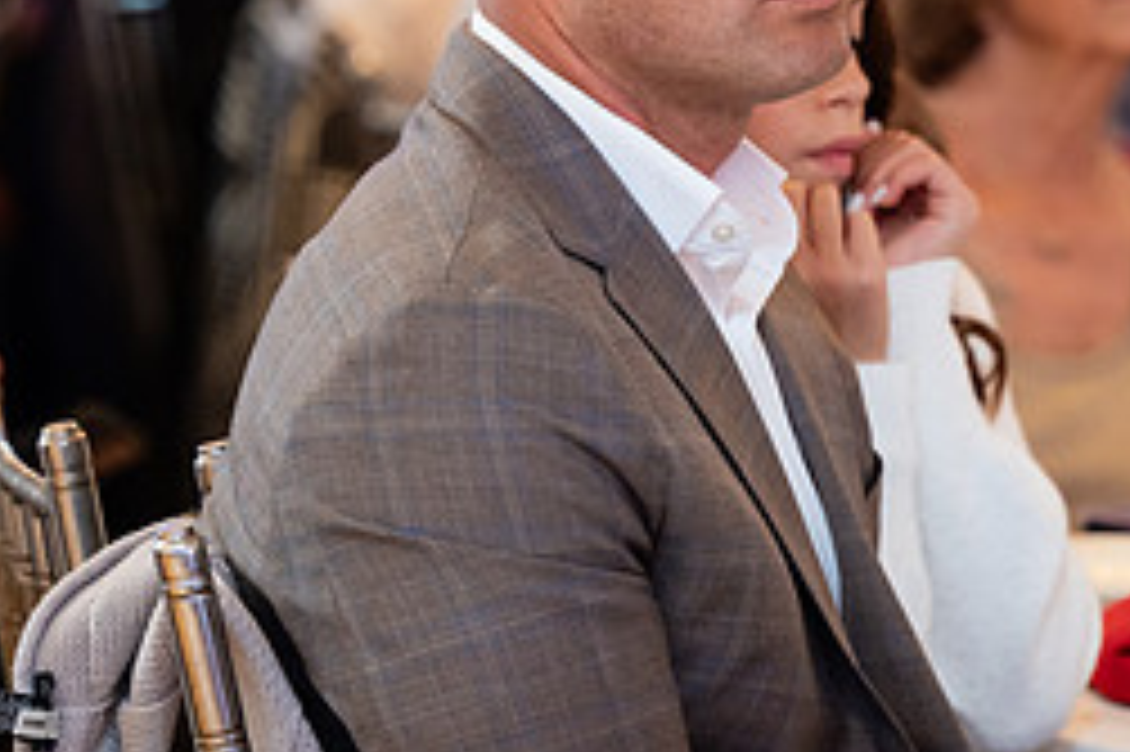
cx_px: 689
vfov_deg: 4.0
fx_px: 10822
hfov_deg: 6.0
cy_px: -59
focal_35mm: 345
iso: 1250
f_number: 3.2
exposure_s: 1/125
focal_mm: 145
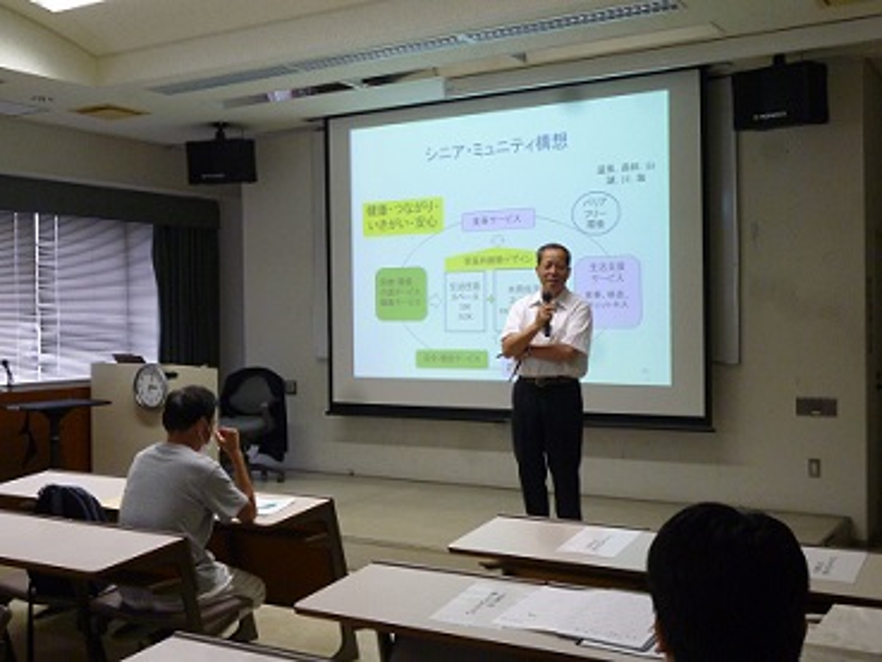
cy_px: 331
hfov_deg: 45.8
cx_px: 441
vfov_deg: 35.2
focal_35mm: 41
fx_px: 1045
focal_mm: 7.3
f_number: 3.7
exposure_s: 1/30
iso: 400
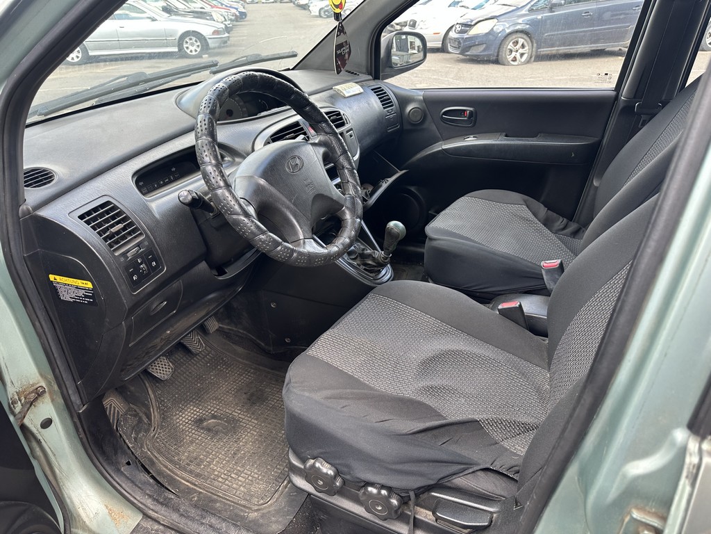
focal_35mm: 24
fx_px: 493
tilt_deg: -28.5
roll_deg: +3.6
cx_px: 356
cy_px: 267
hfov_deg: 71.6
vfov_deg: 56.8
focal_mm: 6.86
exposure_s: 1/121
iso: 80
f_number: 1.78
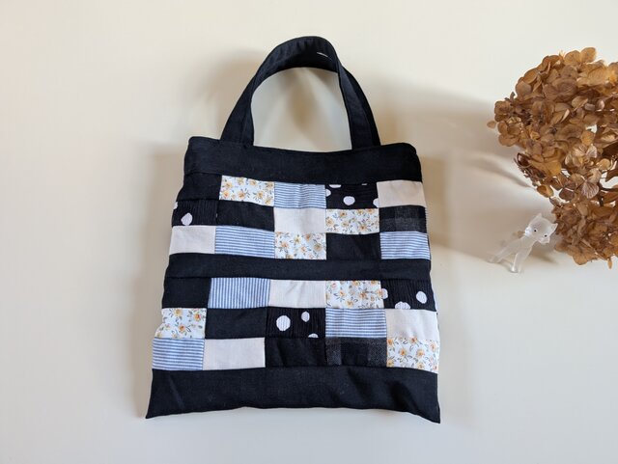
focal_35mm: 24
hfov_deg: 71.6
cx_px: 309
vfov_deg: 56.9
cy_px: 232
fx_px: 429
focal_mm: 6.9
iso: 73
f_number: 1.68
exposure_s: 1/23.8
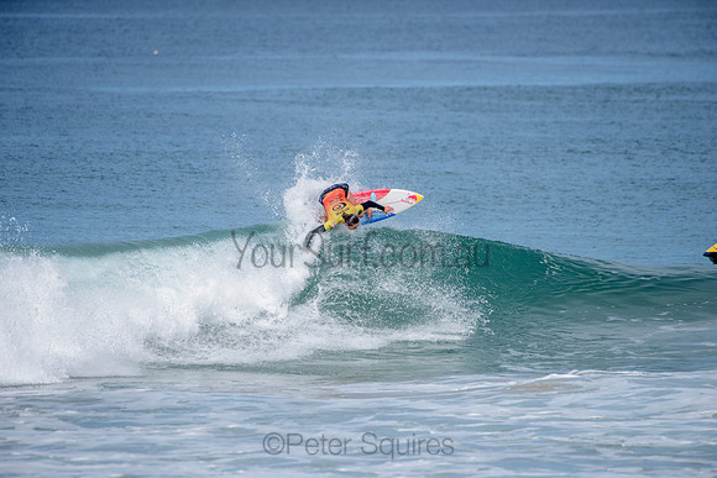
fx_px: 9960
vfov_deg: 2.8
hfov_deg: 4.1
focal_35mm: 500
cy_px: 239
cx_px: 358
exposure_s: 1/2500
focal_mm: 500
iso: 250
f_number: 6.3
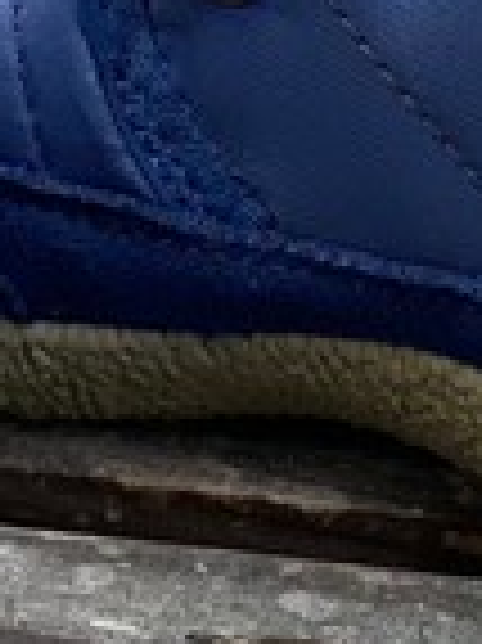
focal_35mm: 364
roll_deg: -1.6
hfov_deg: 4.1
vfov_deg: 5.4
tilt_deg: -22.0
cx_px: -86
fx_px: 6768
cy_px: -572
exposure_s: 1/122
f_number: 2
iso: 32
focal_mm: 6
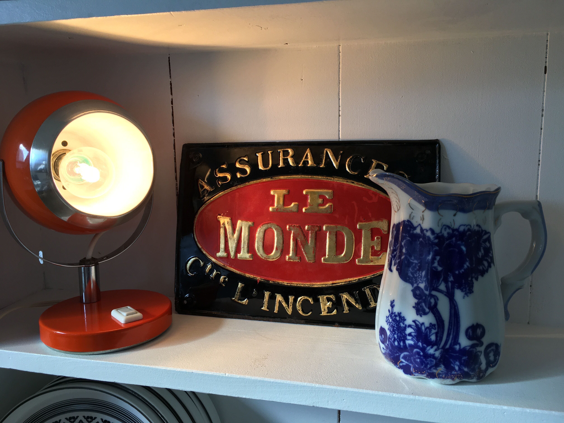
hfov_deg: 61.7
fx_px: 472
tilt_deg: -10.0
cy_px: 212
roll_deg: -0.3
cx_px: 282
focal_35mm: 29
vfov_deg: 48.2
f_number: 2.2
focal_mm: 4.15
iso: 32
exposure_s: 1/100
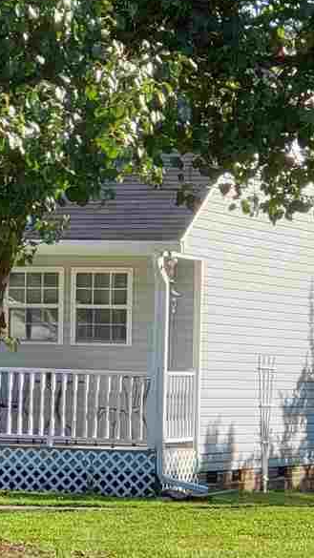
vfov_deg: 17.3
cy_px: 306
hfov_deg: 9.5
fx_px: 1836
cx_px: -158
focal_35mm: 124
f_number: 2.4
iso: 32
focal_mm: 6
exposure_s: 1/292
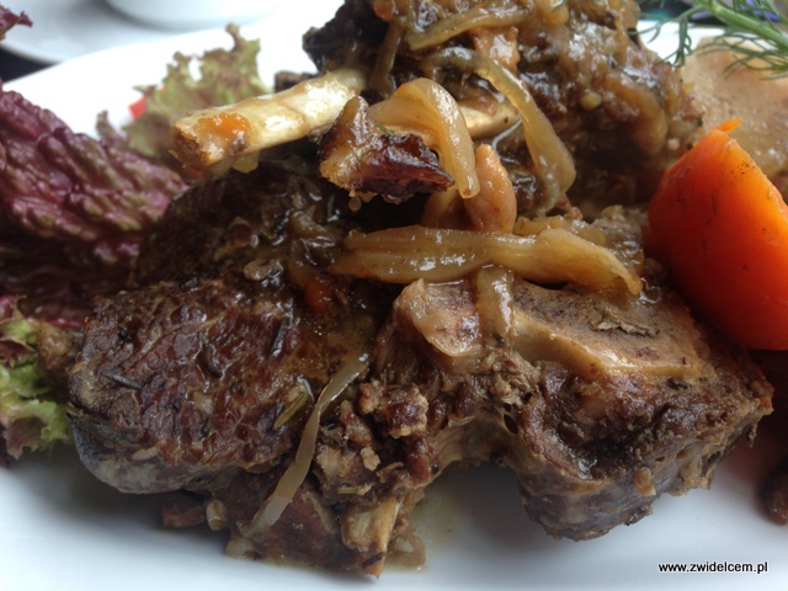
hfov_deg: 55.4
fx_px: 751
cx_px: 394
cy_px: 296
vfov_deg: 42.9
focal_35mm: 33
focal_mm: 4.12
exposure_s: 1/40
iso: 50
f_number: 2.4
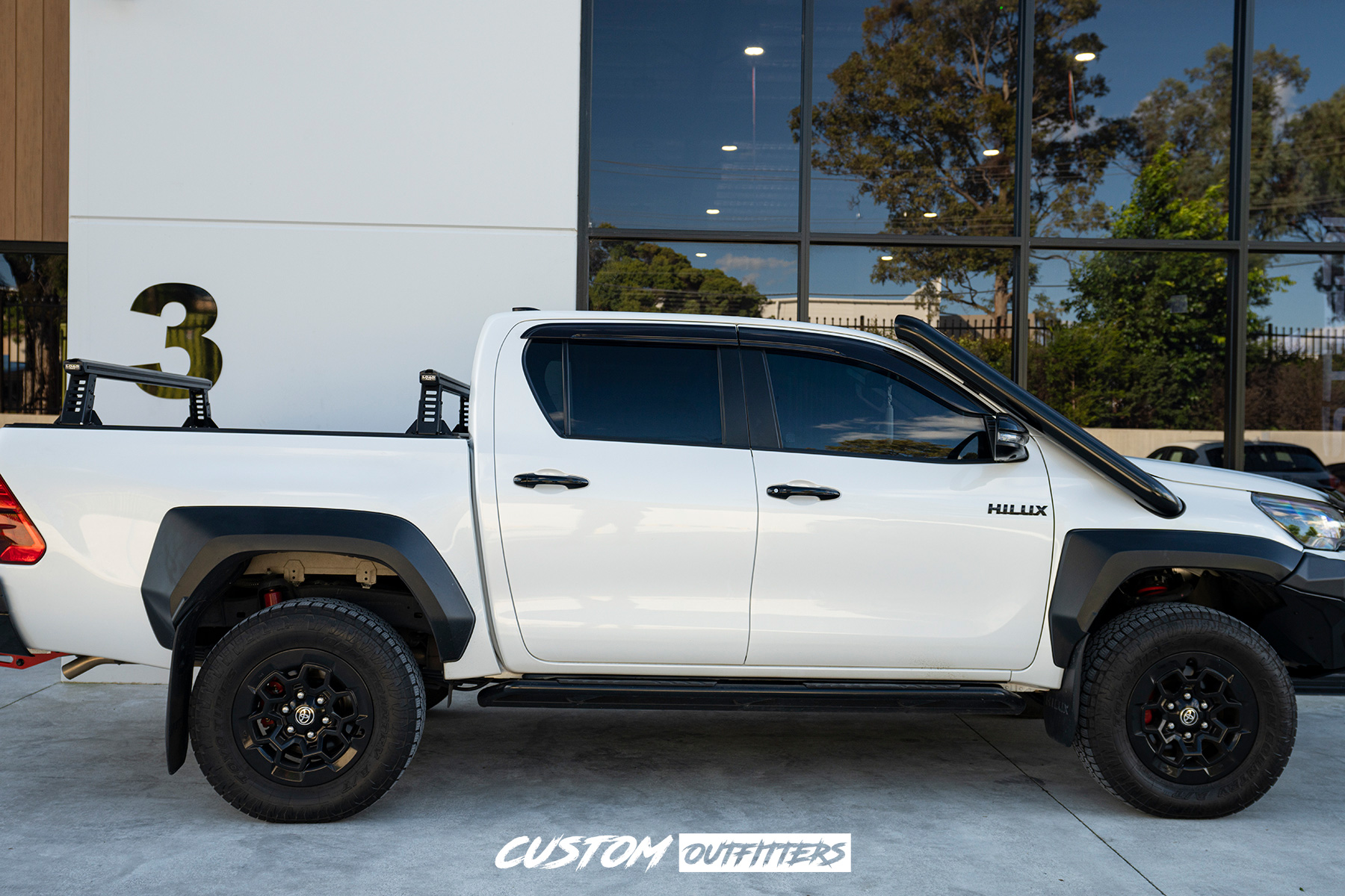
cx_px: 672
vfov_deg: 43.6
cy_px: 448
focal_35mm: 30
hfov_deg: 61.9
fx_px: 1121
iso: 160
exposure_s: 1/160
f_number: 4
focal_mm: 30
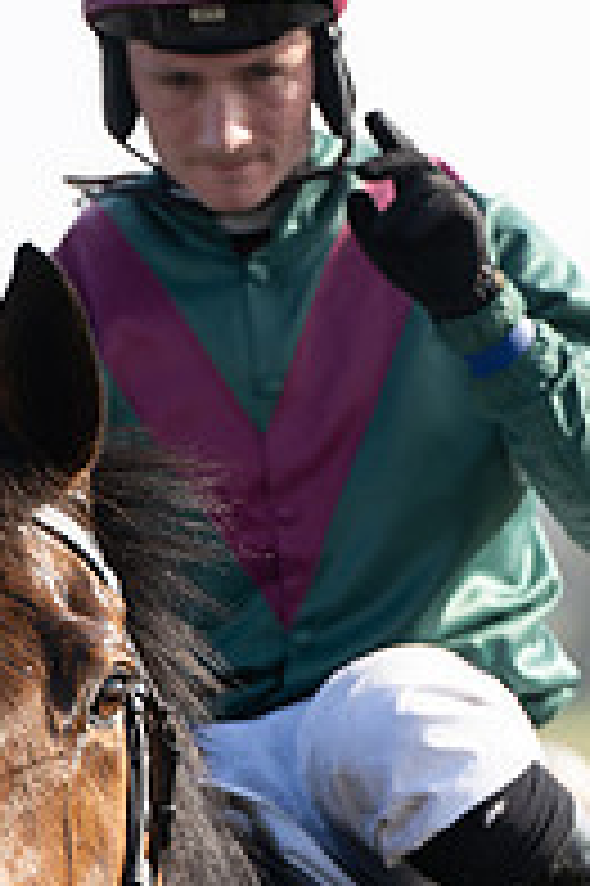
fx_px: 5910
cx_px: 203
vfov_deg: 8.6
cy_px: 688
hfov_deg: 5.7
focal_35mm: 240
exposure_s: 1/800
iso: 100
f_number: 2.8
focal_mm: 70
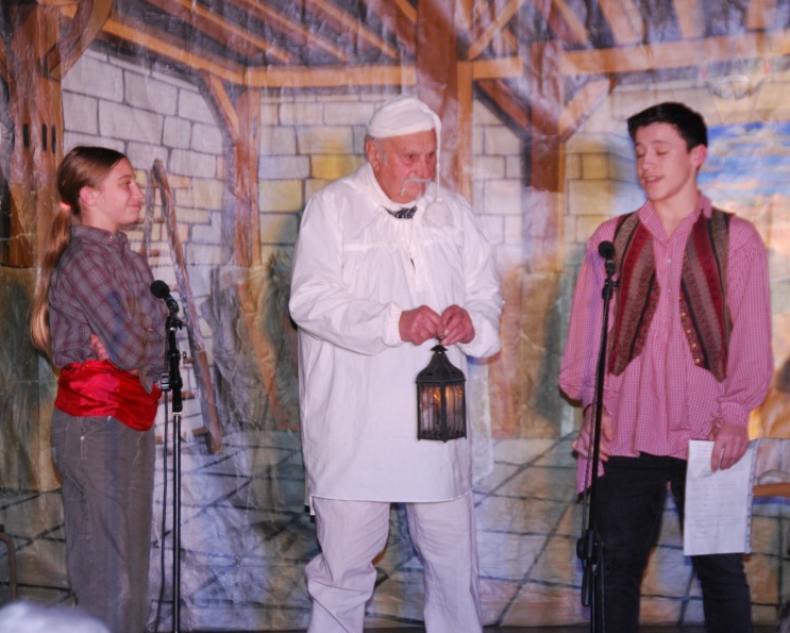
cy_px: 317
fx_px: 3251
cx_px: 412
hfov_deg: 13.9
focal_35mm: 139
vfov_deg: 11.1
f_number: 5.3
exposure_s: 1/60
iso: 800
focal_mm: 82
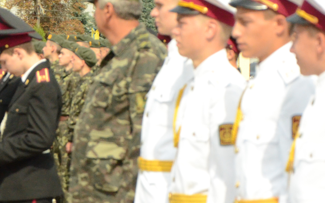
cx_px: 130
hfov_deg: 9.5
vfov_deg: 5.9
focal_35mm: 221
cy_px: 80
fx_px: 1957
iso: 2500
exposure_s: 1/8000
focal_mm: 50
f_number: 5
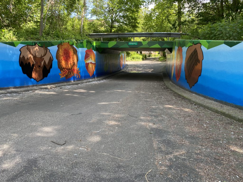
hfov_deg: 67.3
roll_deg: -0.3
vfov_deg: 53.1
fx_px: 183
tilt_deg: -10.9
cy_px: 91
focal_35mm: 26
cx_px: 122
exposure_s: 1/218
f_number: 1.8
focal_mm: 4.25
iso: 32
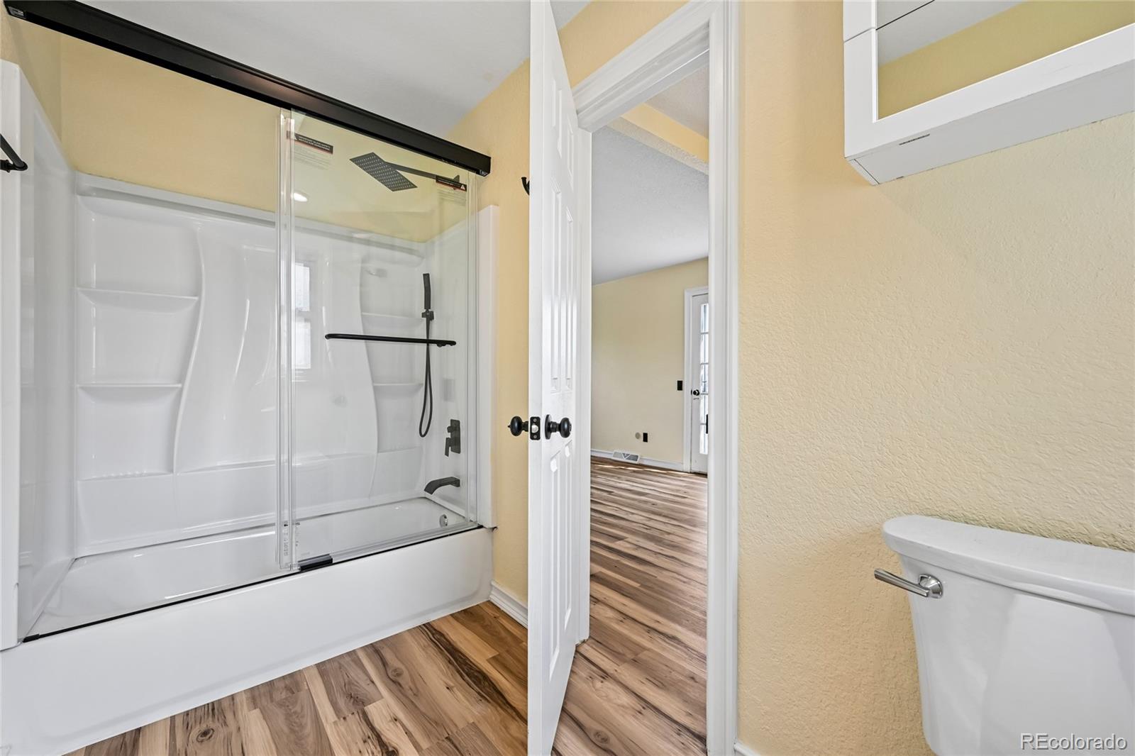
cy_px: 378
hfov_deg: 104.3
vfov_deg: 81.2
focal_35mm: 14
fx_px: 441
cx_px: 568
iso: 220
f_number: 10
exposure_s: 1/15
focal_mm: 14
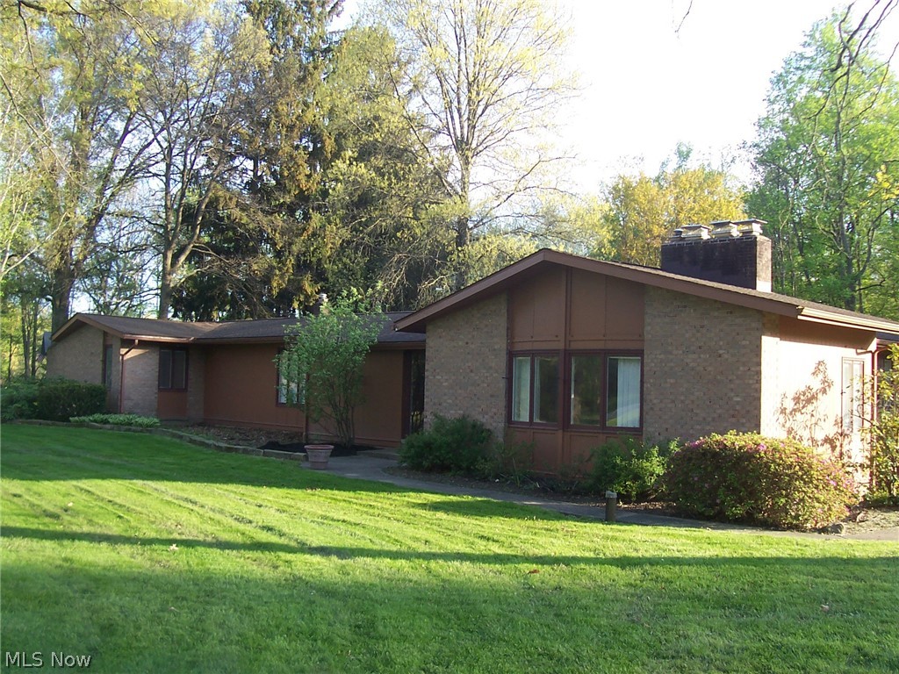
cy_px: 337
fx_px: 961
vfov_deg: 38.7
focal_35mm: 37
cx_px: 450
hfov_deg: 50.1
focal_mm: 5.6
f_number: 2.8
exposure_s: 1/180
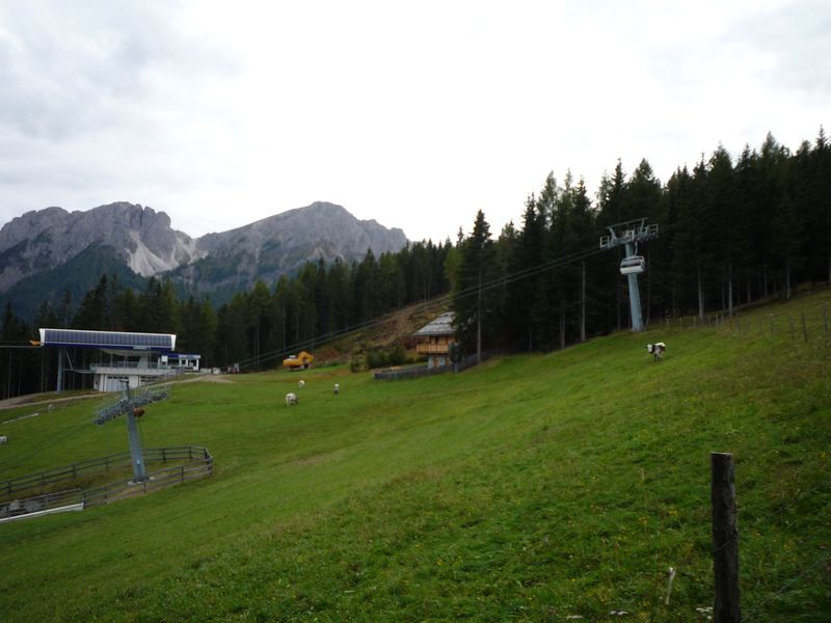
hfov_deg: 56.8
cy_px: 312
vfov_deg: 44.2
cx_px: 416
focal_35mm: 32
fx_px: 768
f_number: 3.5
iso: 100
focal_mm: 5.2
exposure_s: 1/100
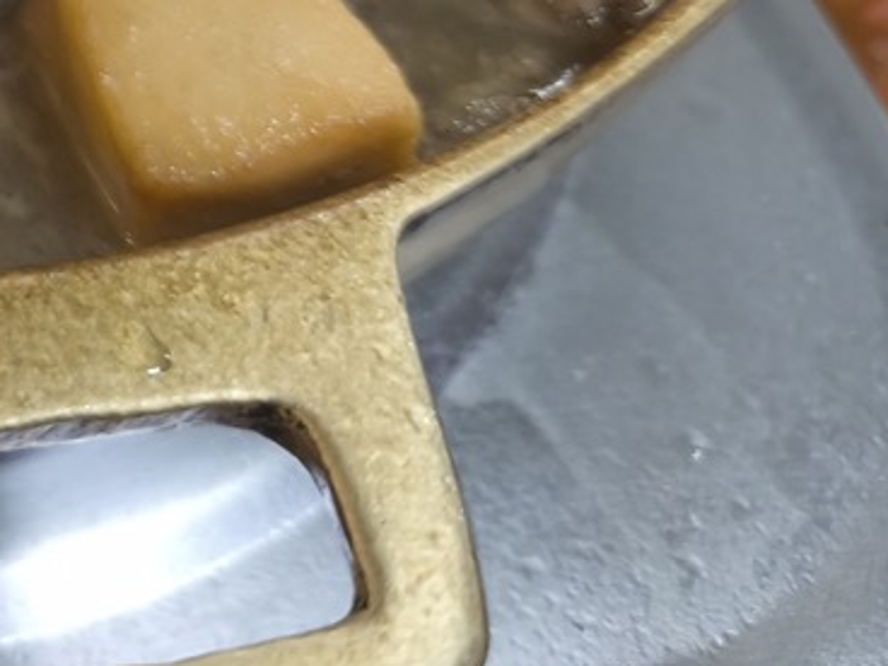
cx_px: -425
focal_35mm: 75
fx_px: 1924
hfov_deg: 21.9
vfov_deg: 17.4
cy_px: -381
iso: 400
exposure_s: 1/50
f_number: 1.6
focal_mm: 6.57
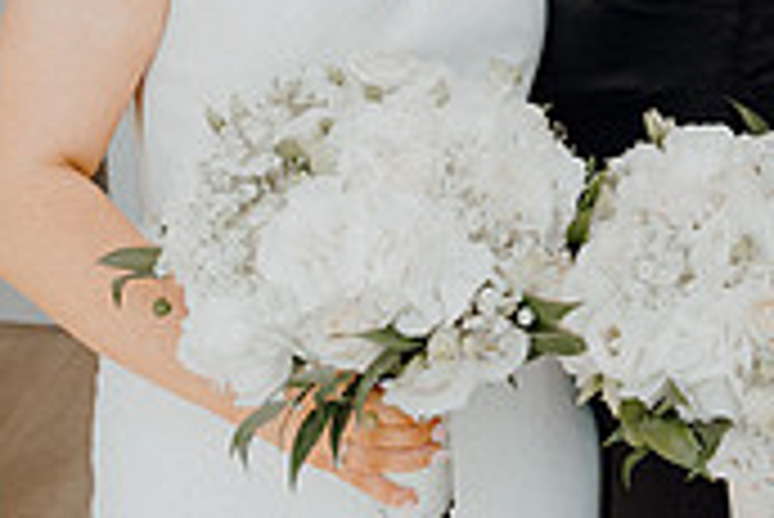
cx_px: 675
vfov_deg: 16.1
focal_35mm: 81
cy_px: -124
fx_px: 1743
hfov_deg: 24.4
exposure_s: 1/160
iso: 125
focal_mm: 24
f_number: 3.5
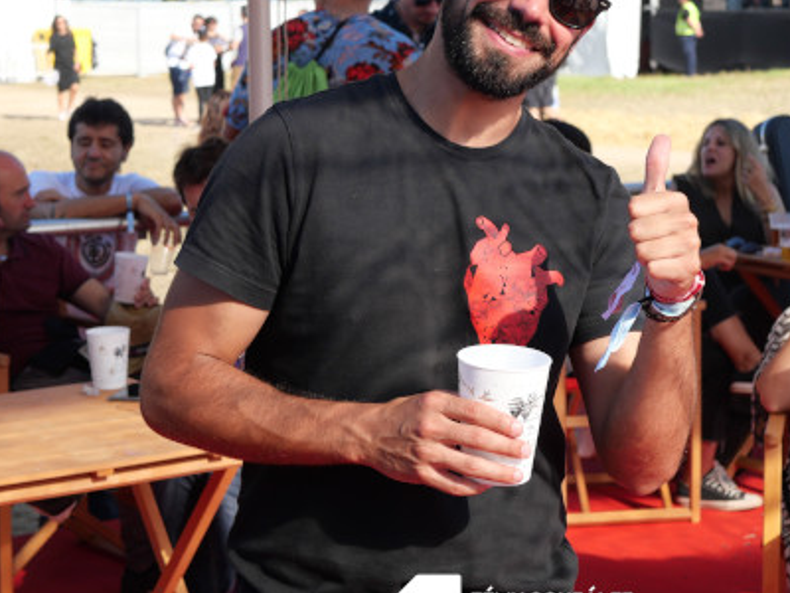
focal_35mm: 80
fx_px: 1826
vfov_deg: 18.4
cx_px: 514
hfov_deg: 24.3
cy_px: 184
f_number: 4.5
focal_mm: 25
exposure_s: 1/640
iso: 200
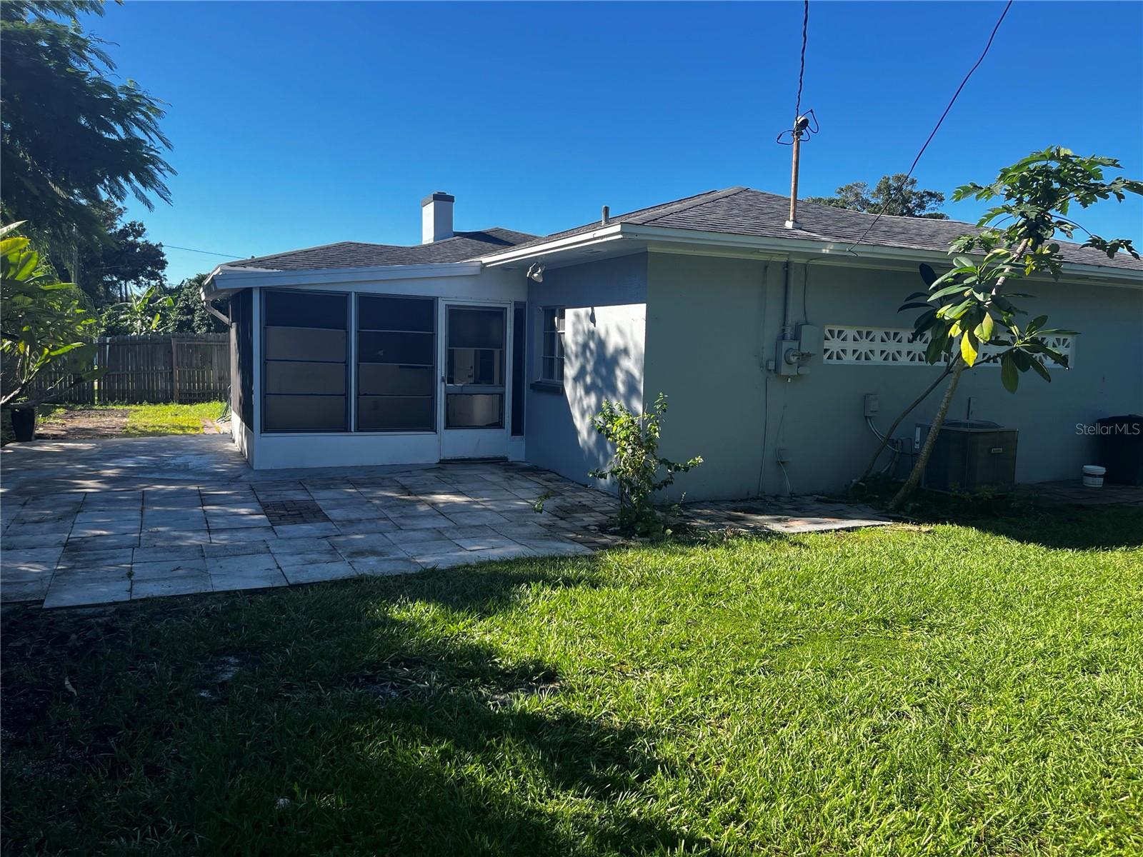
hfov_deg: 67.3
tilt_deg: -5.7
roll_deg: -1.2
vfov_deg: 53.1
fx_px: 859
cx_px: 572
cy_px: 428
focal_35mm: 26
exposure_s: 1/1536
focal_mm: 5.1
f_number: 1.6
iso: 50
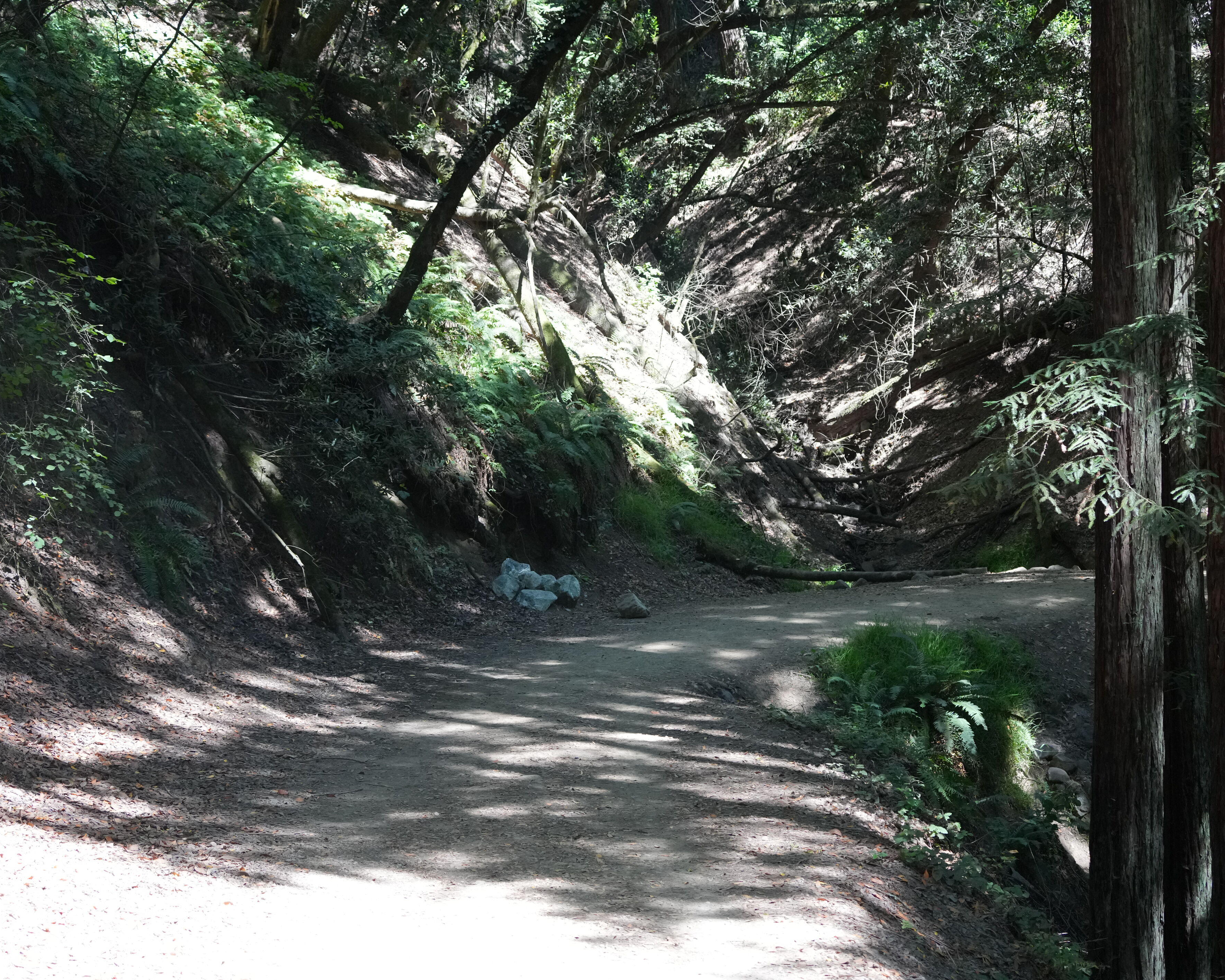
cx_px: 646
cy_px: 485
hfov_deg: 33.0
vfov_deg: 26.7
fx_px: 2067
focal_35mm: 57
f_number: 4.5
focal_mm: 50
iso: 3200
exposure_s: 1/640
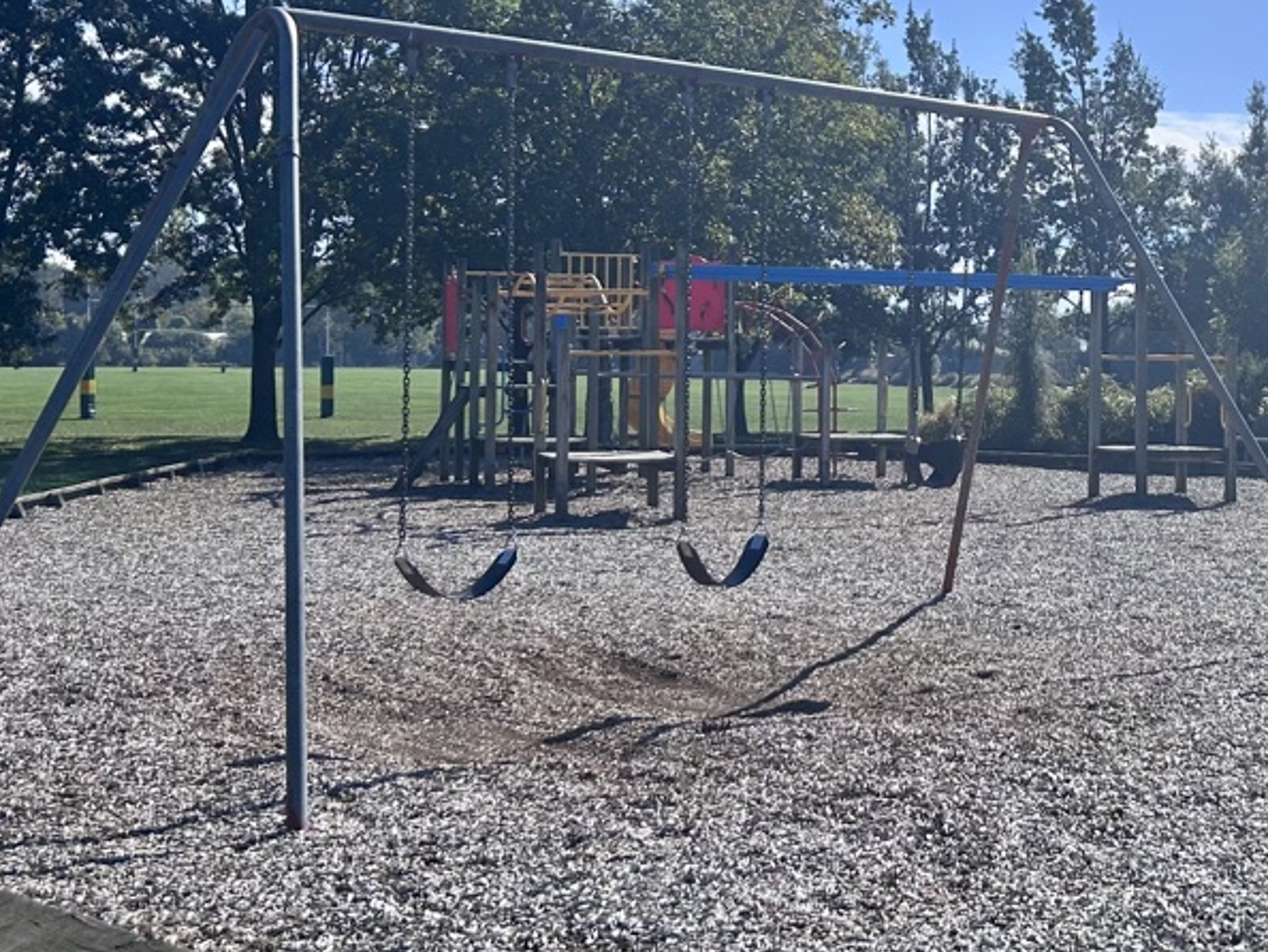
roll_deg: -0.3
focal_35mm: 56
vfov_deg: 26.0
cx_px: 1084
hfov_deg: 33.0
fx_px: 2052
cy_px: 339
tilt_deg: +0.6
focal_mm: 5.7
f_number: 1.5
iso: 50
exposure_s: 1/7463
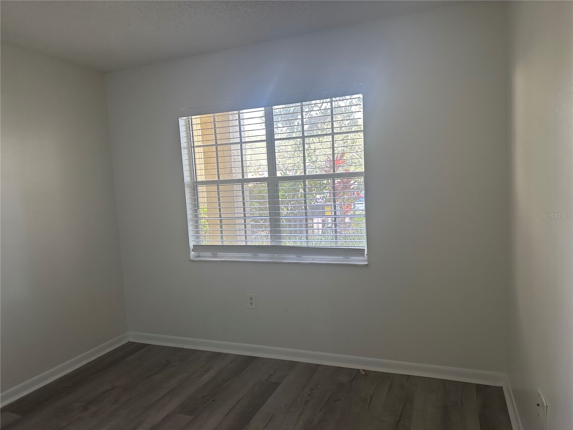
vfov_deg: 56.8
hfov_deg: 71.6
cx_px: 286
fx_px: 397
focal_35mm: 24
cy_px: 215
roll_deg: +2.5
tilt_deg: -4.6
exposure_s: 1/120
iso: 160
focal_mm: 6.86
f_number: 1.78
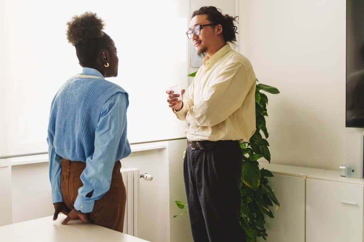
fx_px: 435
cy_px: 121
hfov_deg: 45.4
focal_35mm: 43
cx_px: 182
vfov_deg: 31.2
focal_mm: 43
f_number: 2.8
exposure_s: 1/320
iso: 800
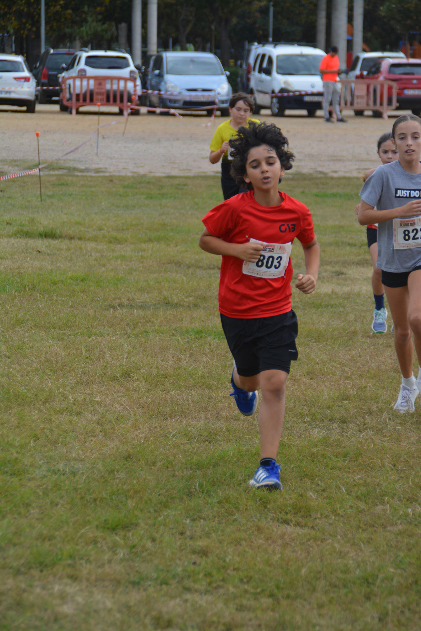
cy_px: 316
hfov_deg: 6.1
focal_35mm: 225
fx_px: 3947
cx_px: 210
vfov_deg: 9.1
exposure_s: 1/1000
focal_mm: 150
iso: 450
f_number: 6.3
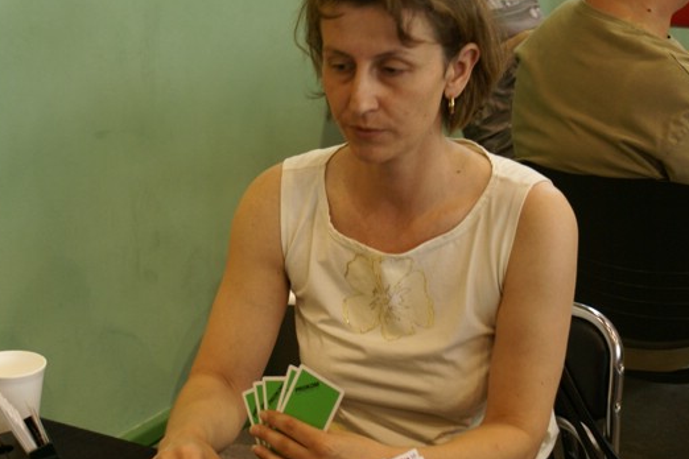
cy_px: 190
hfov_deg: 22.5
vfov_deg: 15.1
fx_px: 1735
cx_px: 379
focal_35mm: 91
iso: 400
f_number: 5.6
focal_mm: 45
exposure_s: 1/25
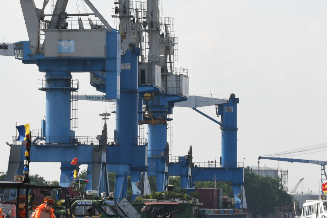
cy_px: 115
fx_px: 2897
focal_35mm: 319
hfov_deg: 6.5
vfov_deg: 4.3
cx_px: 79
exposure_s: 1/200
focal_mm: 80
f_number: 9
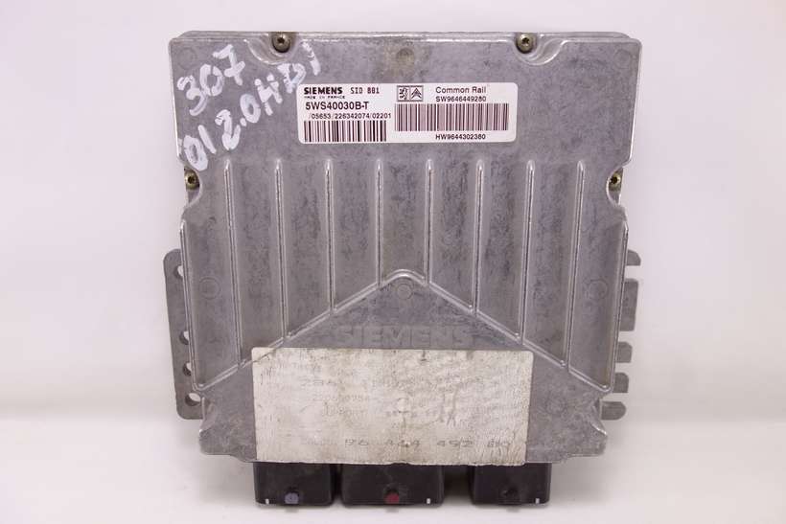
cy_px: 262
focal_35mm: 28
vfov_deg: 46.4
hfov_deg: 65.5
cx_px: 393
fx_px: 611
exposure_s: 1/100
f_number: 2.2
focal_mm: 10.4
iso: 125
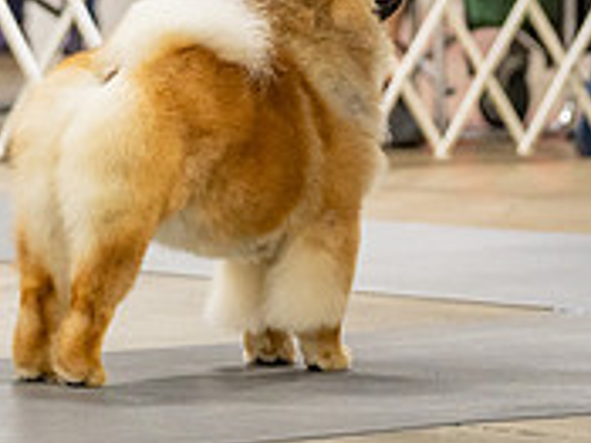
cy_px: -71
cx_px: 445
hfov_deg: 4.3
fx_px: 7916
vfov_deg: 3.2
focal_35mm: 464
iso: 2500
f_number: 2.8
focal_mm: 132
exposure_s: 1/160
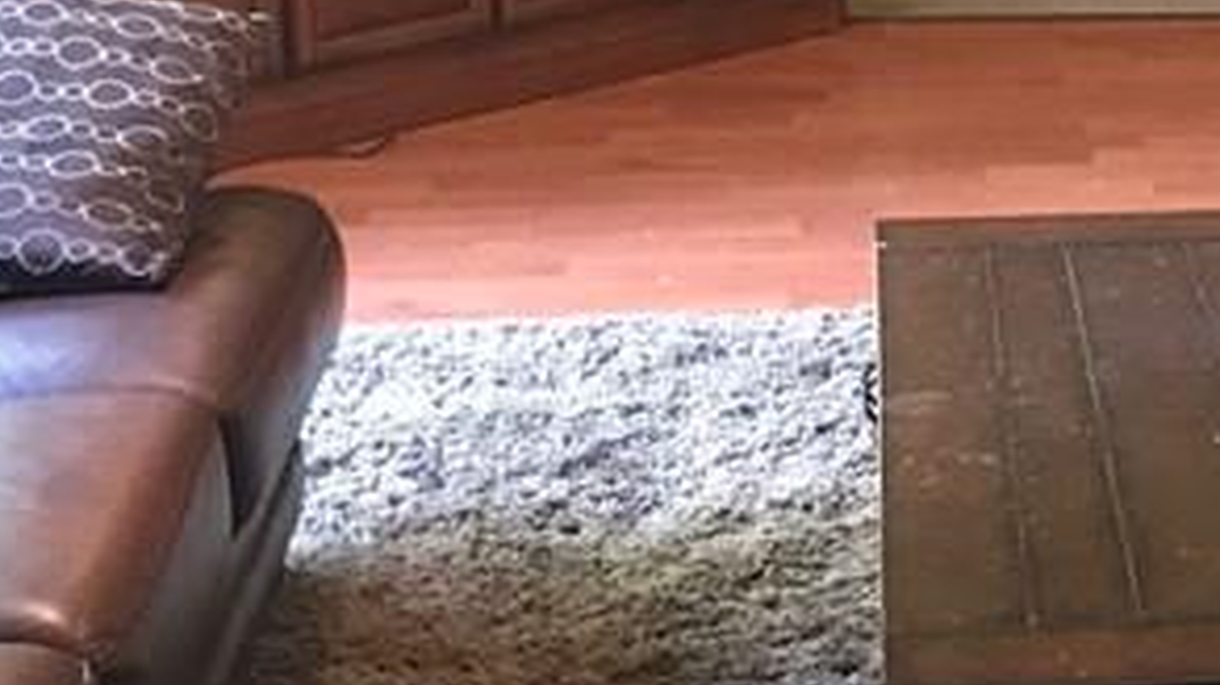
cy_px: 8
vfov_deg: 11.2
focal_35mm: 107
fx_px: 3460
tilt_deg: -12.5
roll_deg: -2.2
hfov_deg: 18.4
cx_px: 1655
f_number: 1.8
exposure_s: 1/12
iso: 100
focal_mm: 3.99
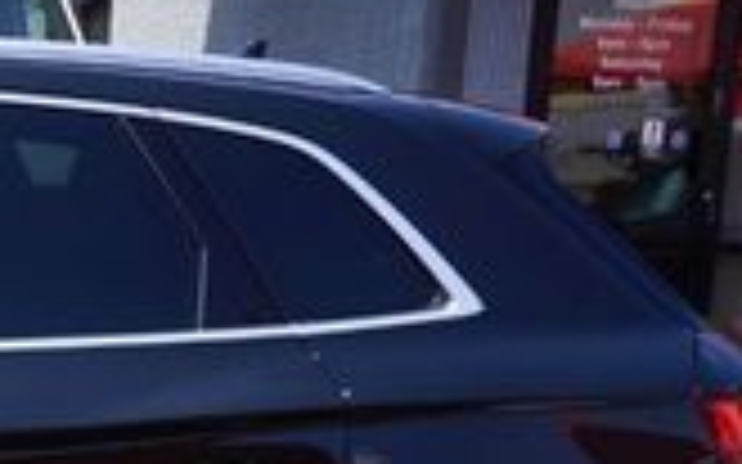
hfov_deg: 18.5
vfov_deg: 13.4
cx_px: -472
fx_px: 1920
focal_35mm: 95
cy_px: 536
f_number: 13
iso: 100
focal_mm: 16
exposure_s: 1/80
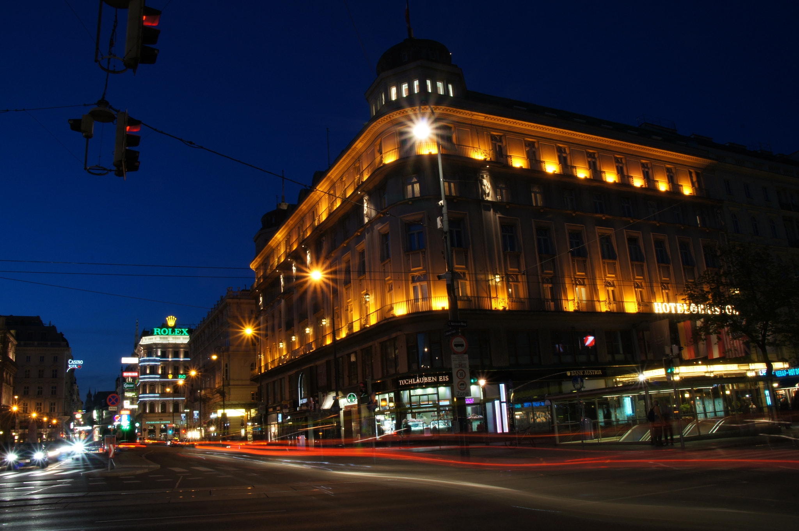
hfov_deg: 67.4
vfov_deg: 47.8
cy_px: 266
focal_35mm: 27
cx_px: 400
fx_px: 599
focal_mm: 18
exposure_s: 4
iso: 200
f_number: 22
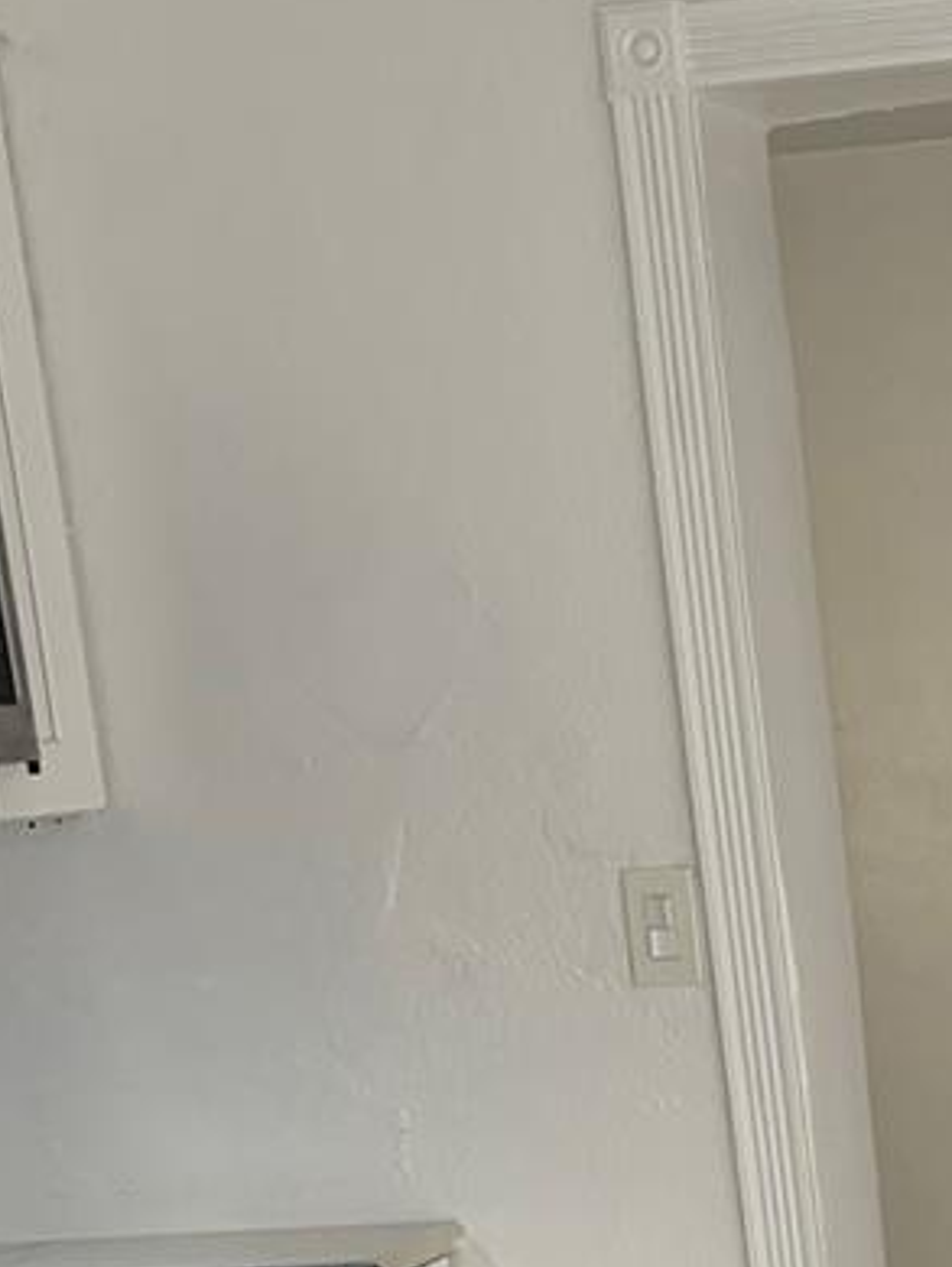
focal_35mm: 80
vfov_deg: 23.3
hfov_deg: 17.3
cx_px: 1238
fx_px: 2930
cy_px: 1303
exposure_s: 1/72
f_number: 1.6
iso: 125
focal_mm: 5.96
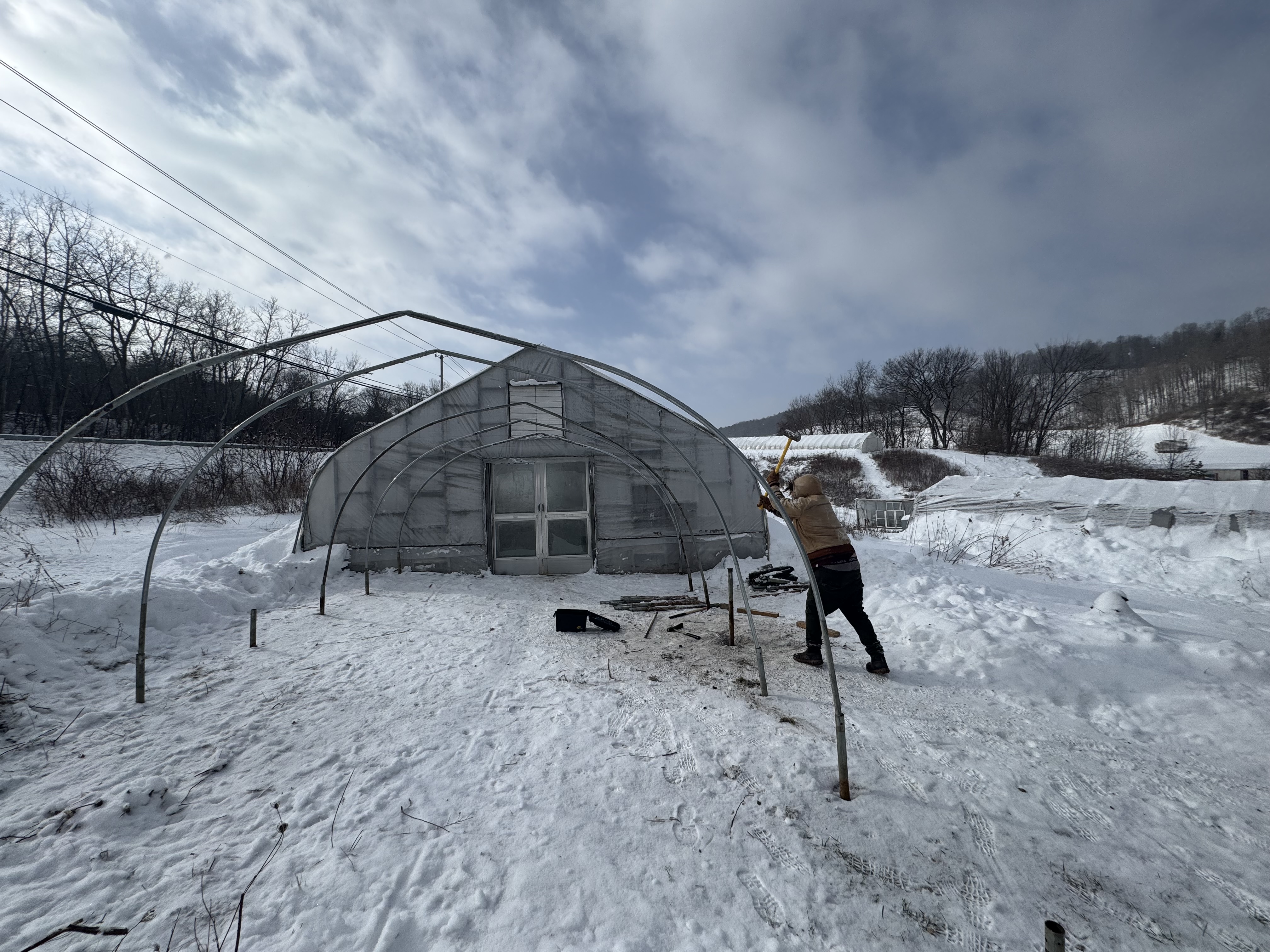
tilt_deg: +0.2
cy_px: 476
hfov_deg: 102.1
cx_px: 635
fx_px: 514
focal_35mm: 14
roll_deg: +3.1
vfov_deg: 85.7
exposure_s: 1/3717
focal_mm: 2.22
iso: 40
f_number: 2.2
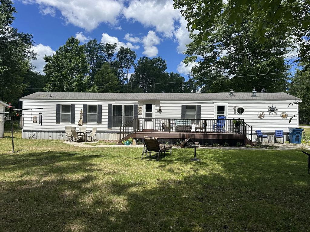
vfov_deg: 56.8
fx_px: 215
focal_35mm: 24
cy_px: 116
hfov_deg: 71.6
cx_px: 155
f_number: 1.78
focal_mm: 6.86
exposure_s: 1/4762
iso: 80
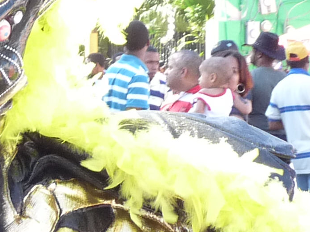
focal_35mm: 147
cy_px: 128
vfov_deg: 10.1
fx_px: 1316
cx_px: -42
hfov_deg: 13.1
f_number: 2.8
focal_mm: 4.8
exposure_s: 1/200
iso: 200
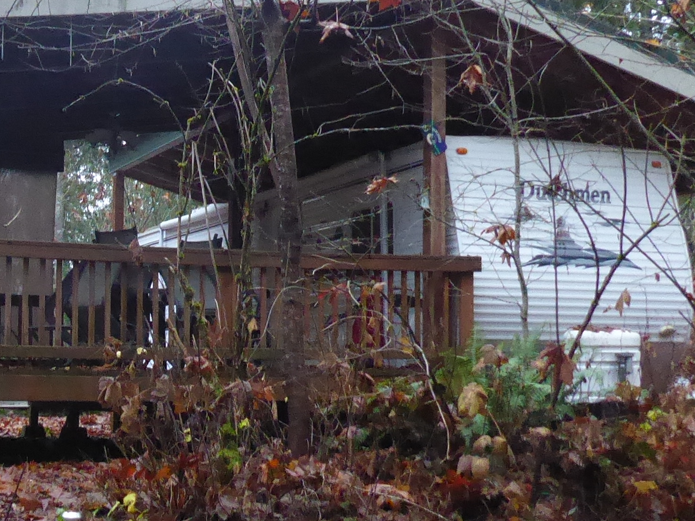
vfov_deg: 21.9
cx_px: 195
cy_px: 275
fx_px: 1345
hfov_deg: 28.6
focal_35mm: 67
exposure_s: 1/250
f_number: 3.3
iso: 1000
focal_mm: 4.3
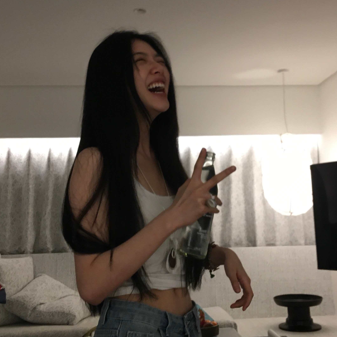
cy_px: 155
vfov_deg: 47.2
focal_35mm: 35
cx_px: 166
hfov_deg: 47.2
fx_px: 386
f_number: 2.2
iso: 80
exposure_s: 1/17
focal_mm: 4.15
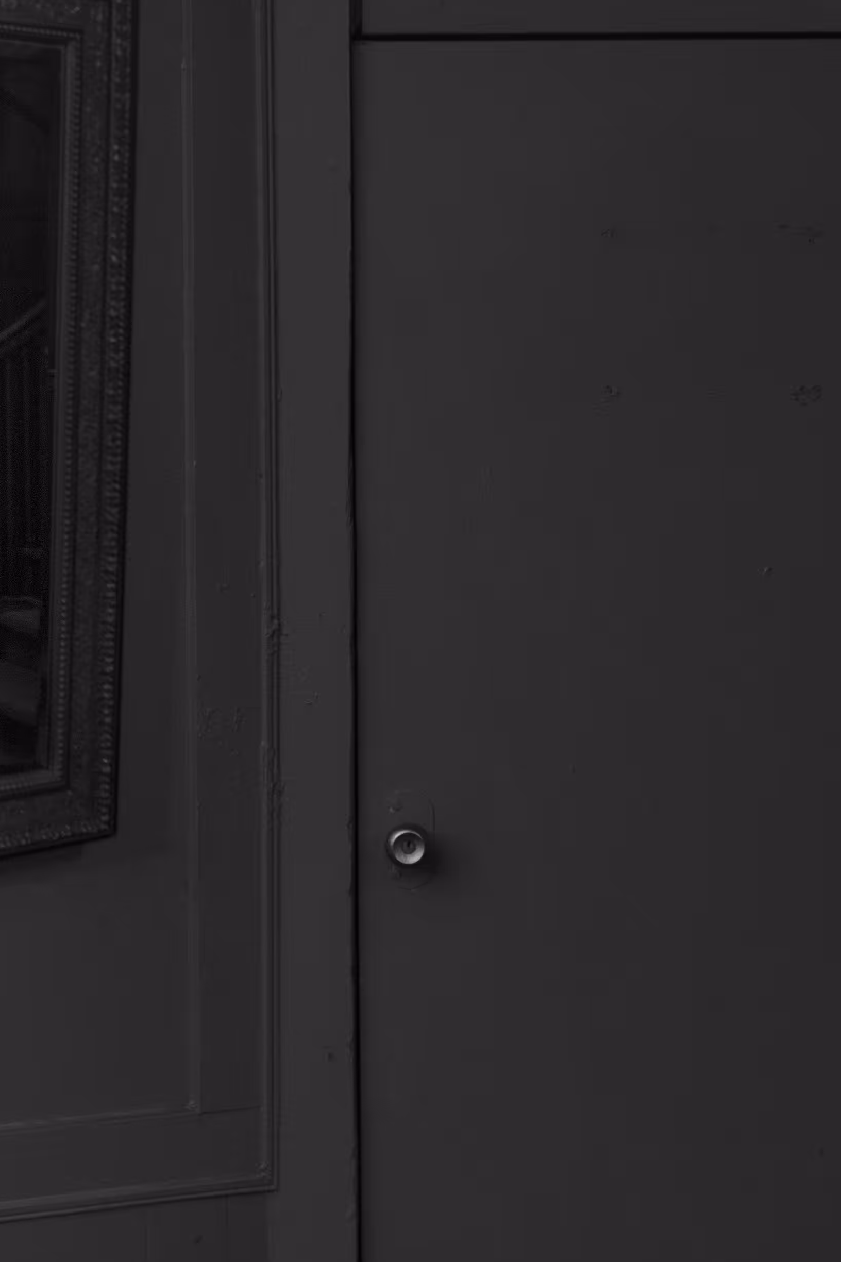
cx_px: 411
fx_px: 2769
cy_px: 559
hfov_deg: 17.3
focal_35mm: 79
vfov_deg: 25.7
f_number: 5.6
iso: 1250
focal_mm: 20.6
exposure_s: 1/250
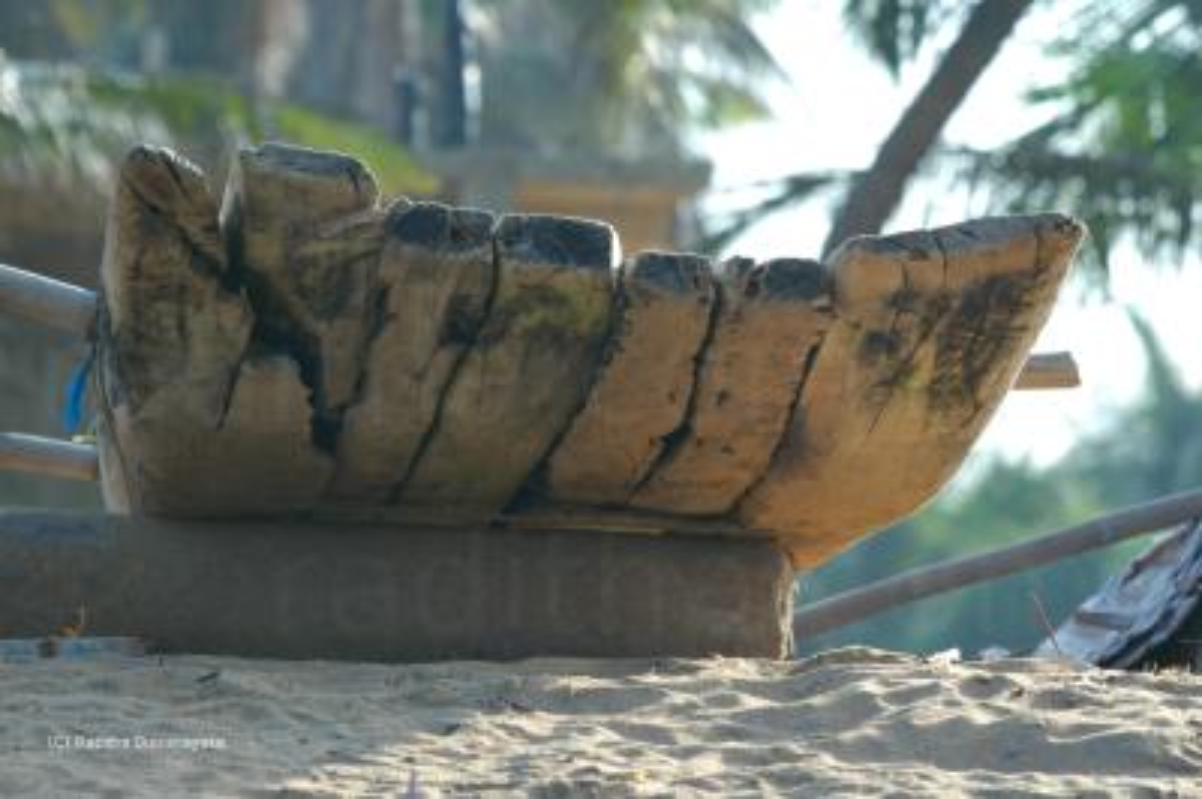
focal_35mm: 292
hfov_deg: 7.0
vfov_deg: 4.7
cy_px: 400
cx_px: 601
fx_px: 9758
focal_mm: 195
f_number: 8
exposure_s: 1/250
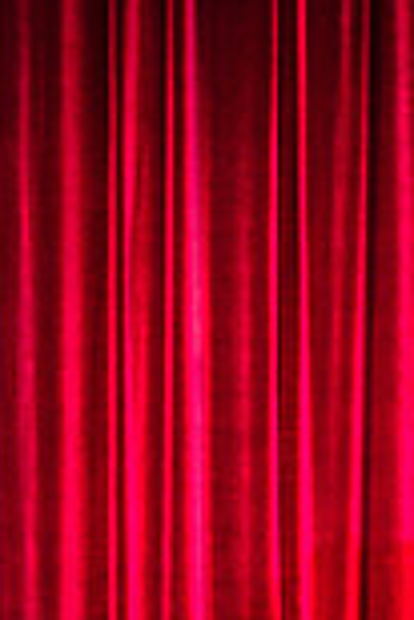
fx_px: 7934
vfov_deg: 4.5
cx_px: 494
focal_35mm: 461
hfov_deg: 3.0
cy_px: 441
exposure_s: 1/250
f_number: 1.4
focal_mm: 105
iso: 800
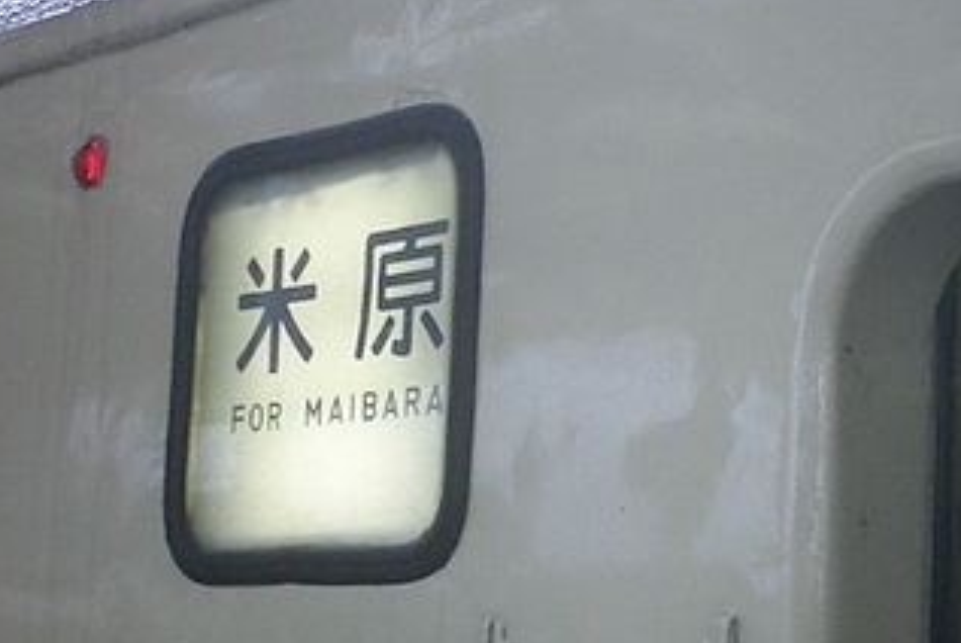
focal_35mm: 97
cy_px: 349
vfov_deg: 14.1
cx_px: 697
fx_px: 2592
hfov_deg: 20.9
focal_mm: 5.6
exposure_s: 1/100
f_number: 3.5
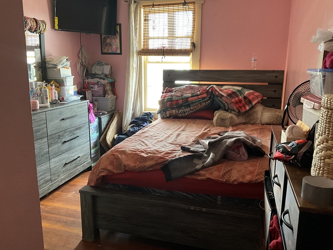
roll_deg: +0.2
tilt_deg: -12.1
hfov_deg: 61.7
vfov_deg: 48.2
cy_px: 125
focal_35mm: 29
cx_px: 166
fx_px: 279
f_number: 1.8
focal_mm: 3
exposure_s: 1/44
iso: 320
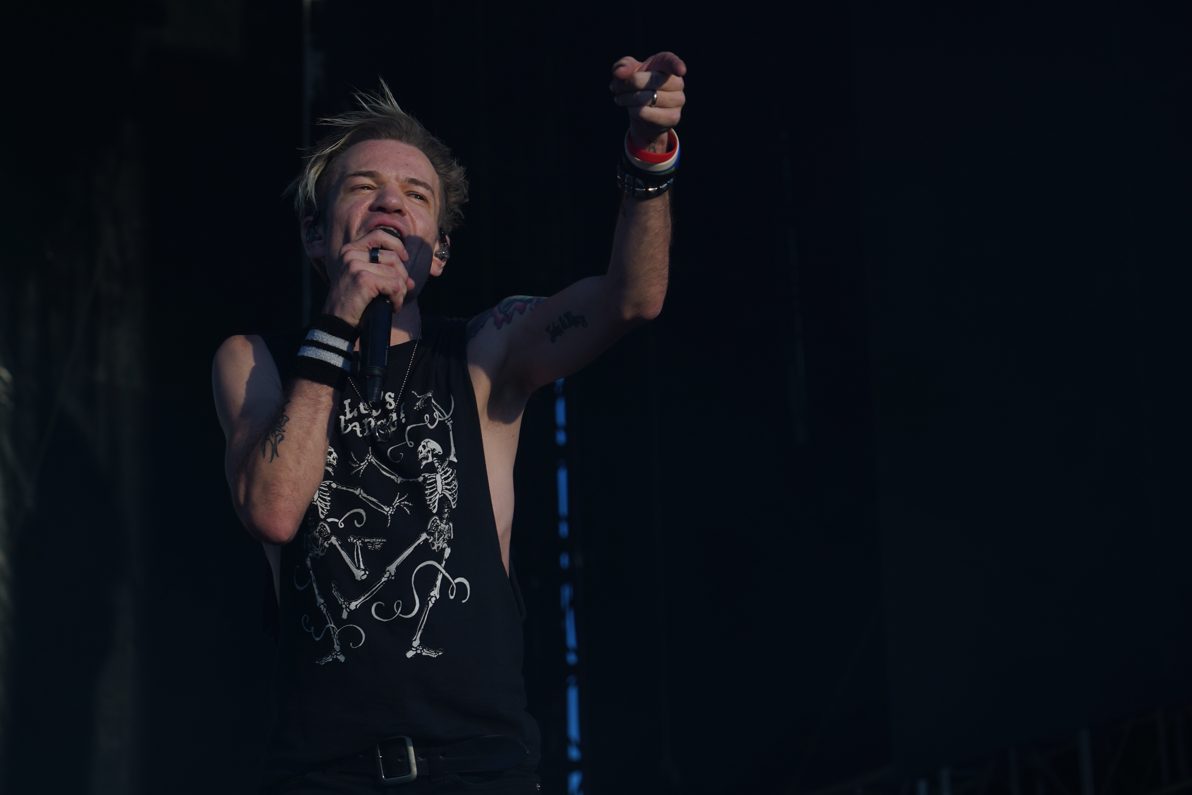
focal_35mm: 125
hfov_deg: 16.4
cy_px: 349
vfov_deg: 11.0
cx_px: 545
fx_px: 4139
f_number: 7.1
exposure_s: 1/400
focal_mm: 105
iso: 100
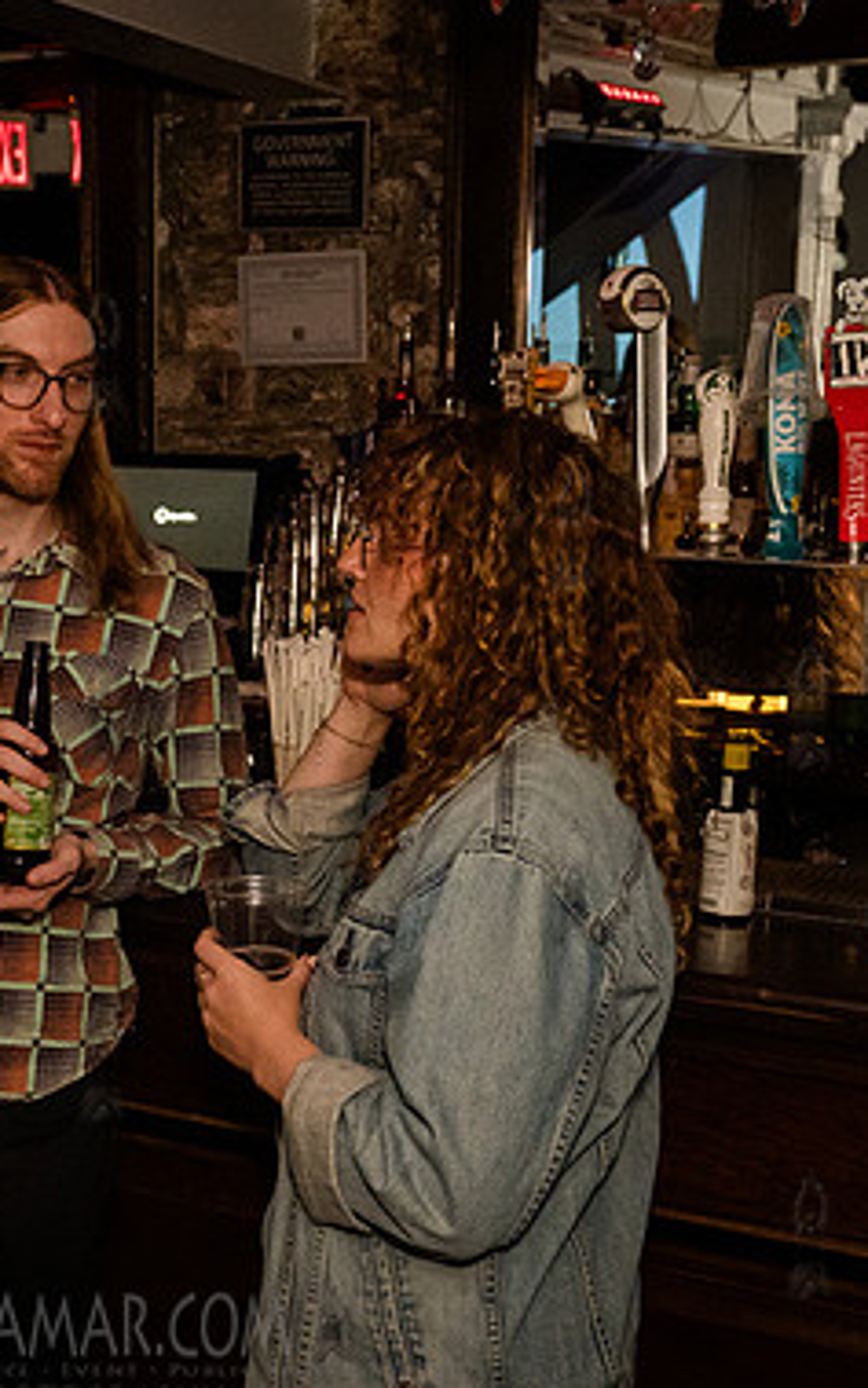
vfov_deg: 36.8
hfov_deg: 22.9
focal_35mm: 55
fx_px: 2081
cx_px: 69
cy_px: 794
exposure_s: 1/320
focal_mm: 29
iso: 12800
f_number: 4
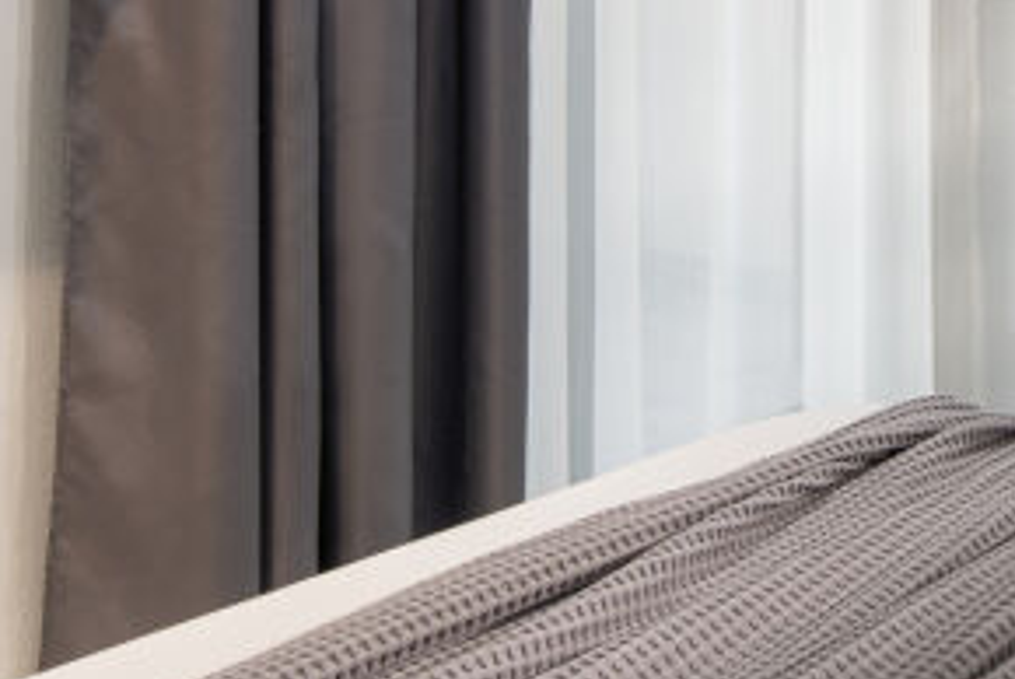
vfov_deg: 19.1
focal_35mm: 67
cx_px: 938
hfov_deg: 28.7
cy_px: -152
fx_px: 1891
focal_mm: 19
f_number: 14
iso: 160
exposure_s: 1/1.25
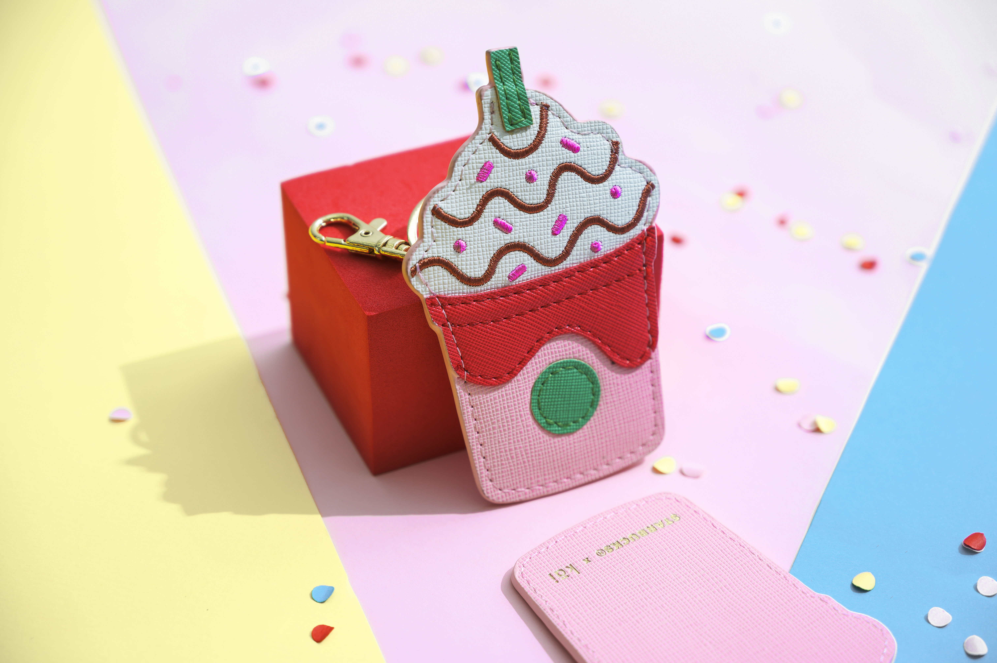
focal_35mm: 70
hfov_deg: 28.9
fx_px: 1937
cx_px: 498
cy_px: 332
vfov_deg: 19.4
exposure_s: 1/200
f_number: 4
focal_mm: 70
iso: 100
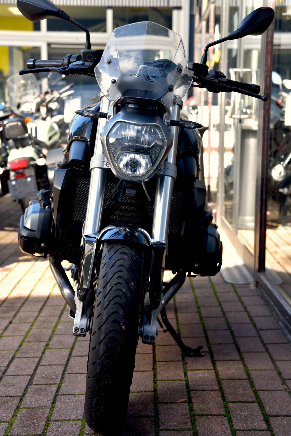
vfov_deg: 28.8
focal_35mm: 70
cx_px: 146
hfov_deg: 19.5
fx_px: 848
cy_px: 218
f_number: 5.6
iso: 200
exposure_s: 1/125
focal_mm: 70
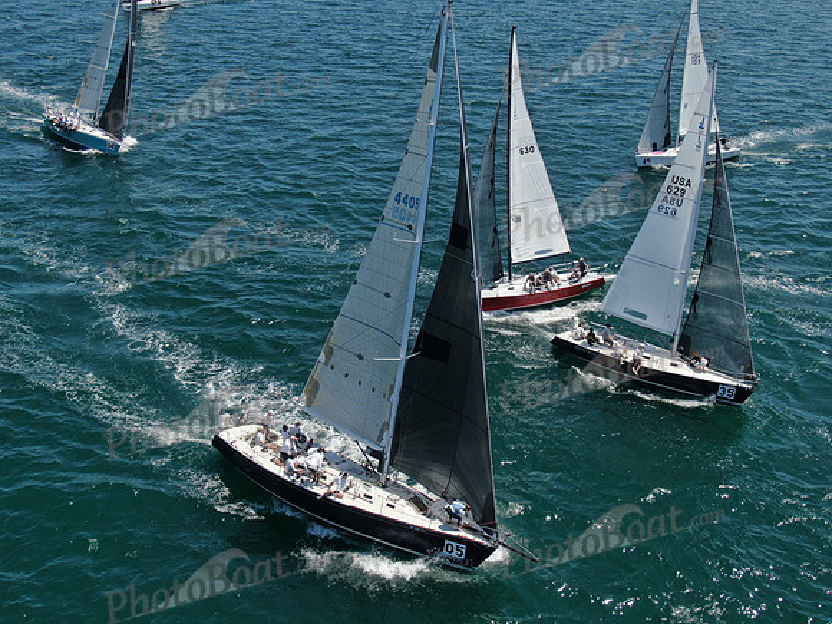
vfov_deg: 33.6
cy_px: 312
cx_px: 416
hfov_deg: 43.9
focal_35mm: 43
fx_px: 1034
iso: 100
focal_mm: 7.39
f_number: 3.6
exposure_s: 1/1000
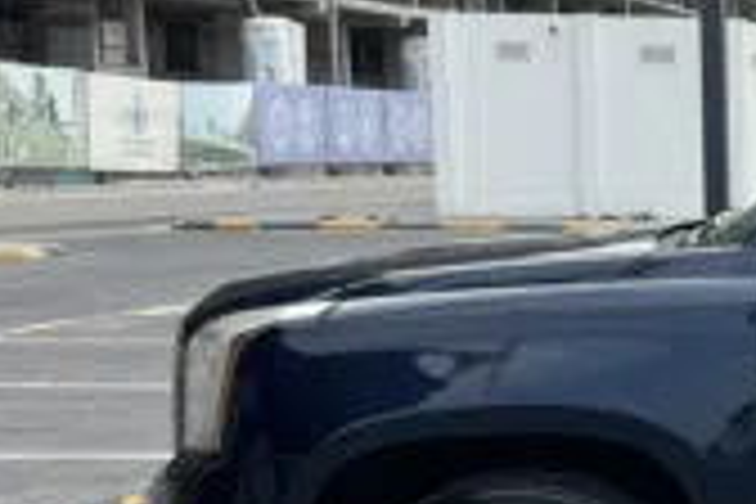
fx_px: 2163
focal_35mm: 103
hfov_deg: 17.4
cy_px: 459
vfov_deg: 13.2
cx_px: 1210
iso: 50
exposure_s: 1/2353
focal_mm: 5.7
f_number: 1.5
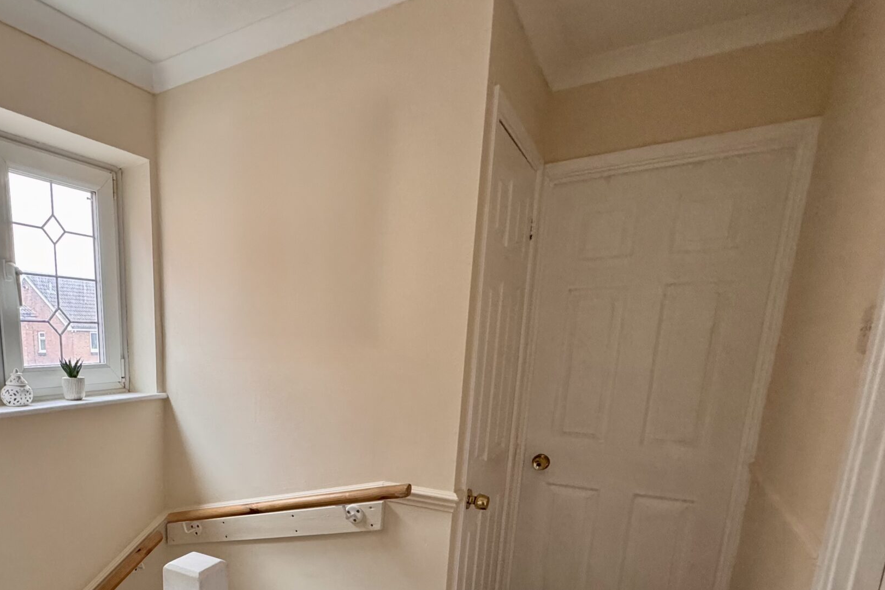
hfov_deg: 70.7
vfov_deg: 52.1
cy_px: 458
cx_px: 216
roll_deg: +0.9
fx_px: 565
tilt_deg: -11.1
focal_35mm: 23
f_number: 2.2
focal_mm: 2.22
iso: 320
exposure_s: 1/93
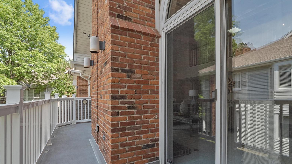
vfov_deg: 63.5
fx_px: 132
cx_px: 146
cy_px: 96
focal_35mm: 17
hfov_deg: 95.9
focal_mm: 8
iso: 400
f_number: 8
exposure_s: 1/250
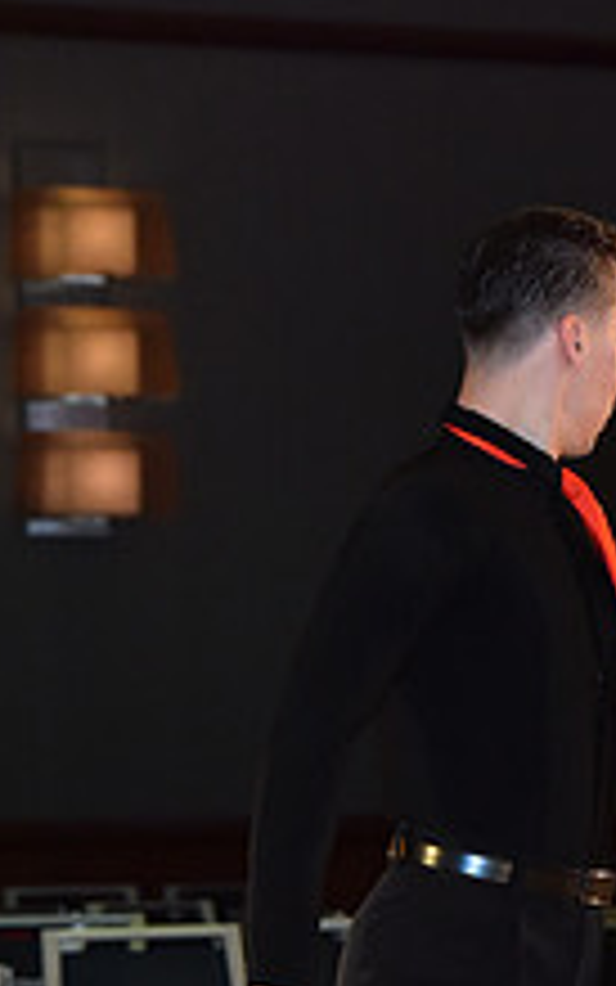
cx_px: 821
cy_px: 1220
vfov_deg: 7.6
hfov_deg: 4.8
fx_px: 7382
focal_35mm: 275
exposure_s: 1/250
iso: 2000
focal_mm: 102
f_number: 5
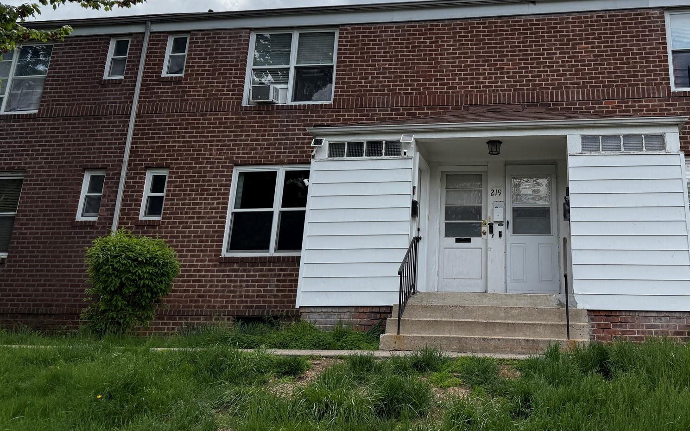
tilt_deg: +17.9
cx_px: 460
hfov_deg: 54.2
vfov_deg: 35.7
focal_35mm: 35
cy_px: 126
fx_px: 658
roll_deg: -1.6
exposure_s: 1/4405
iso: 100
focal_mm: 6.76
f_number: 1.78
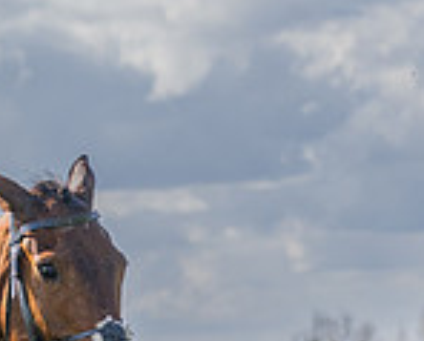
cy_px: 566
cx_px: -29
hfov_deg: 4.8
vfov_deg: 3.9
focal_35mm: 399
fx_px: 5017
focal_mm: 70
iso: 400
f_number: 4
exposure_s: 1/2000
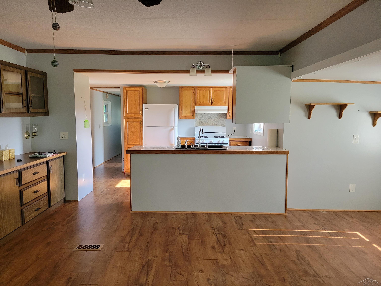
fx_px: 286
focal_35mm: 26
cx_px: 190
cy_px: 143
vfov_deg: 53.1
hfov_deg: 67.3
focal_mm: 5.4
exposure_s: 1/120
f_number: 1.8
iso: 320
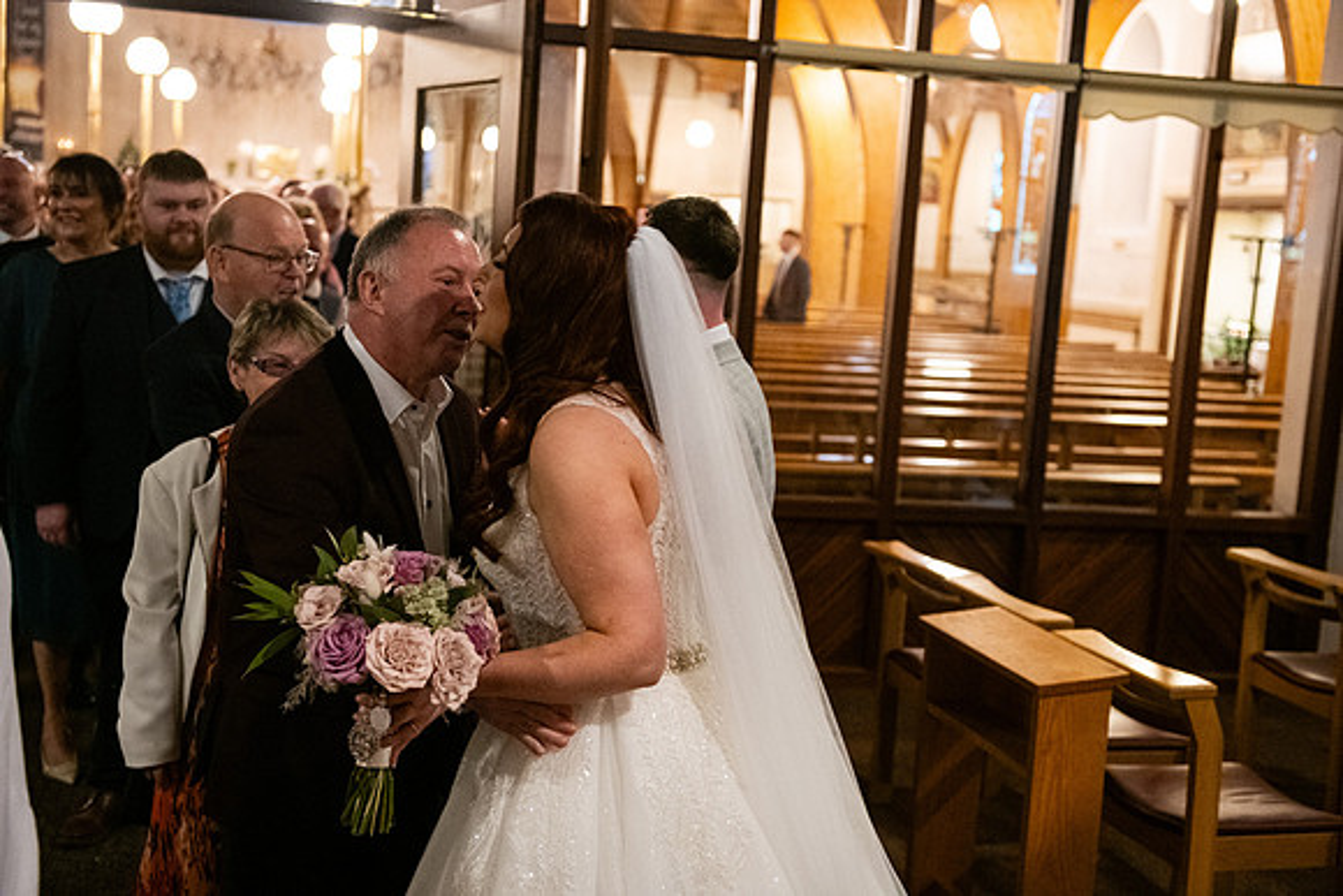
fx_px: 1791
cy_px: 448
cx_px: 672
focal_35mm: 48
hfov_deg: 41.1
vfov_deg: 28.1
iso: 2500
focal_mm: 48
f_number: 3.5
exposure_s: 1/160
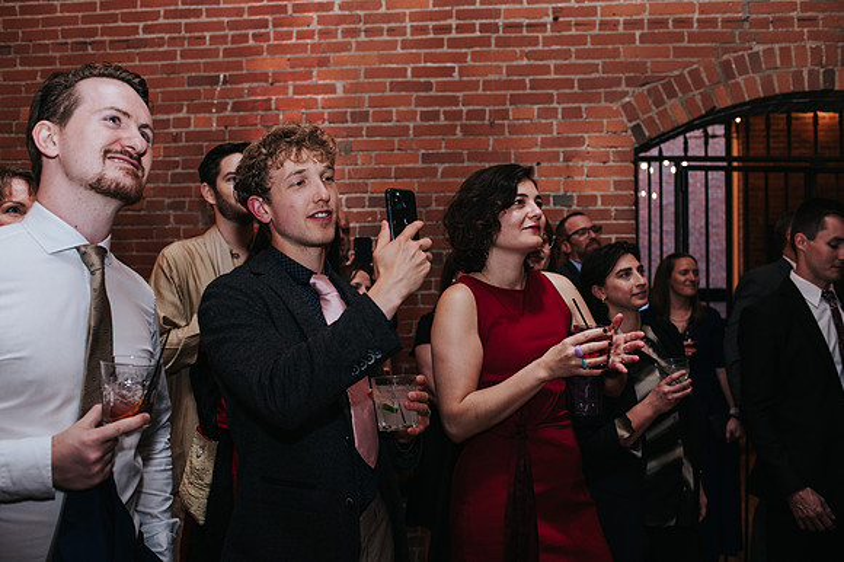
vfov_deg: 37.8
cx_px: 422
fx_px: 820
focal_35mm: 35
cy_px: 281
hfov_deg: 54.5
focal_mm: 35
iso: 800
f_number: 3.5
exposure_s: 1/200
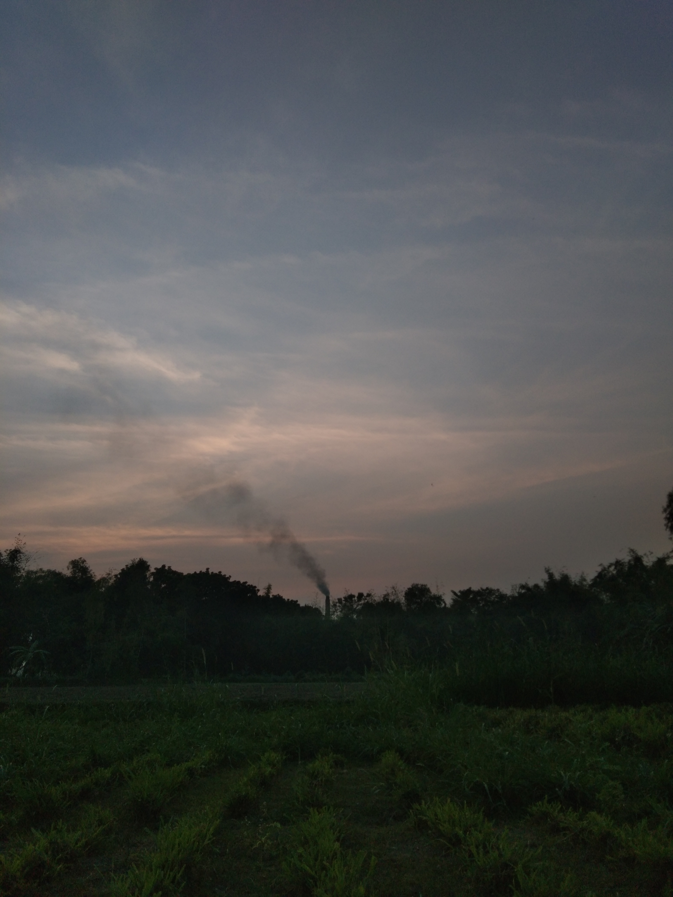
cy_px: 448
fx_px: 778
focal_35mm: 30
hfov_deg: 46.8
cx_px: 336
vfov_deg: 60.0
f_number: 2.2
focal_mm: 3.65
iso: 50
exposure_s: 1/223
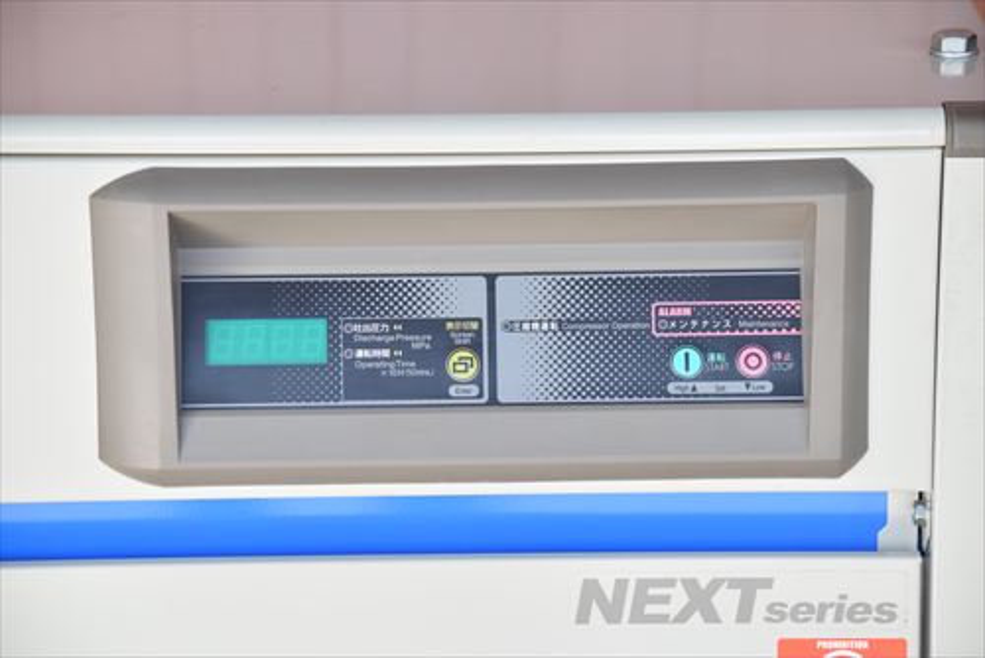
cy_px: 329
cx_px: 492
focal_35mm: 129
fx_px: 3531
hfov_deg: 15.9
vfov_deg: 10.6
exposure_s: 1/1250
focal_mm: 86
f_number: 6.3
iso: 1250
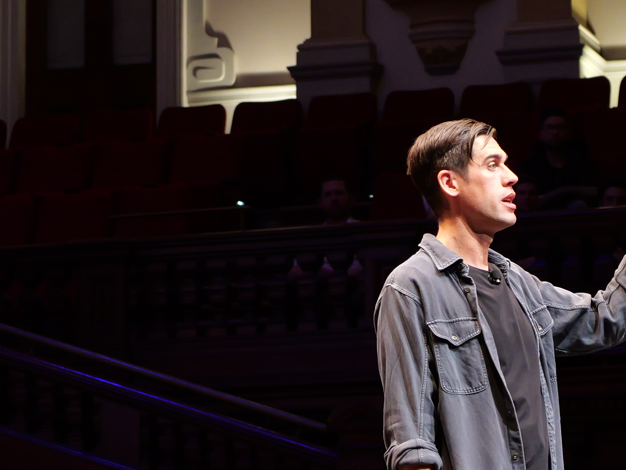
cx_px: 520
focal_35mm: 192
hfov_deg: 10.3
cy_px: 409
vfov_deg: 7.7
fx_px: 3473
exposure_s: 1/80
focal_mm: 35
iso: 1250
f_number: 2.8
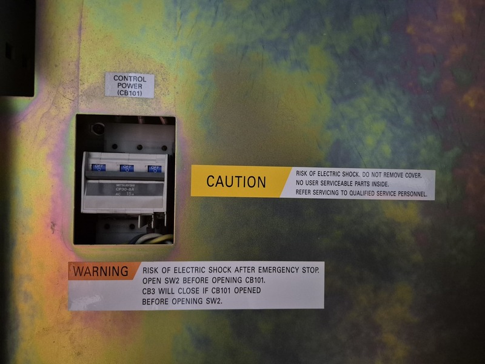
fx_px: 322
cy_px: 182
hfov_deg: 73.9
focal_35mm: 23
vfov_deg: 58.9
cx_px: 242
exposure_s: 1/20
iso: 1600
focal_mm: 5.4
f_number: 1.8
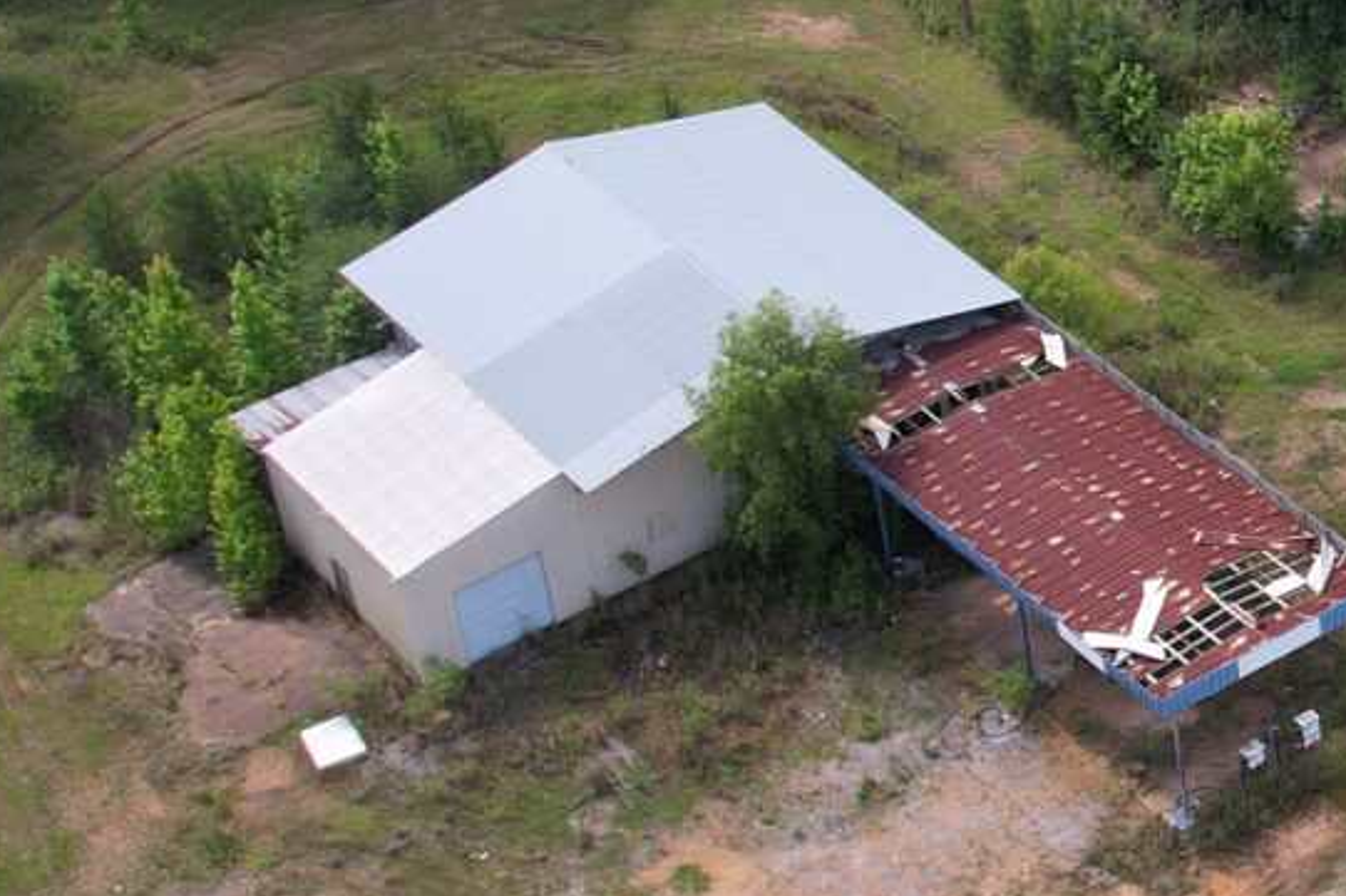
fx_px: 3887
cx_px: 1954
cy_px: 326
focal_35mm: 104
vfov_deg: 13.1
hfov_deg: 17.8
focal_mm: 8.38
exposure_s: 1/50
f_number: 2.8
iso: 100
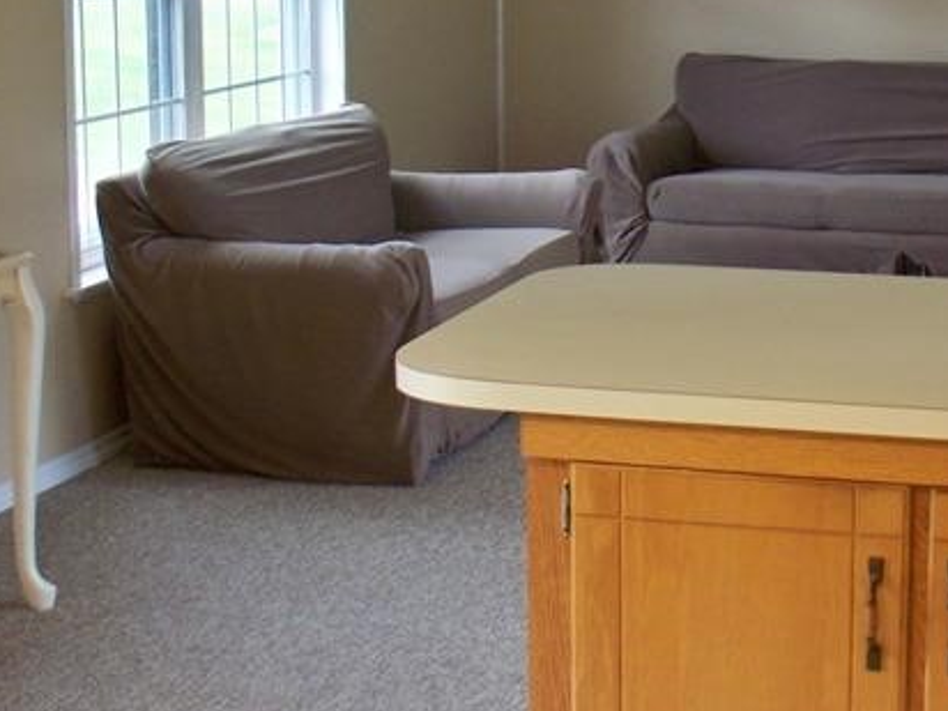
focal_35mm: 87
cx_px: 759
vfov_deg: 16.9
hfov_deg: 22.2
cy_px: 196
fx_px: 2383
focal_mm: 7.54
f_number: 2.8
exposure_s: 1/30
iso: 160
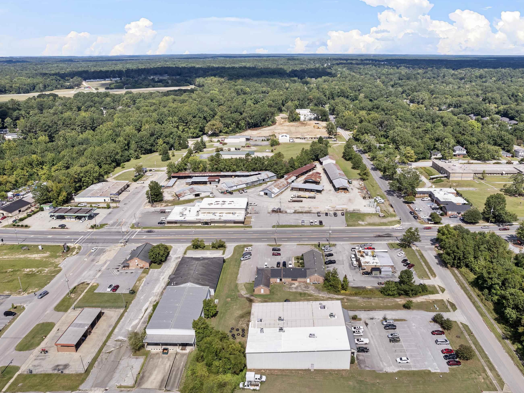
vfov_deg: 54.9
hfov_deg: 69.3
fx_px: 378
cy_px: 199
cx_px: 281
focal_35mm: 25
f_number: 2.8
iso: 100
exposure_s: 1/5000
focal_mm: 8.38
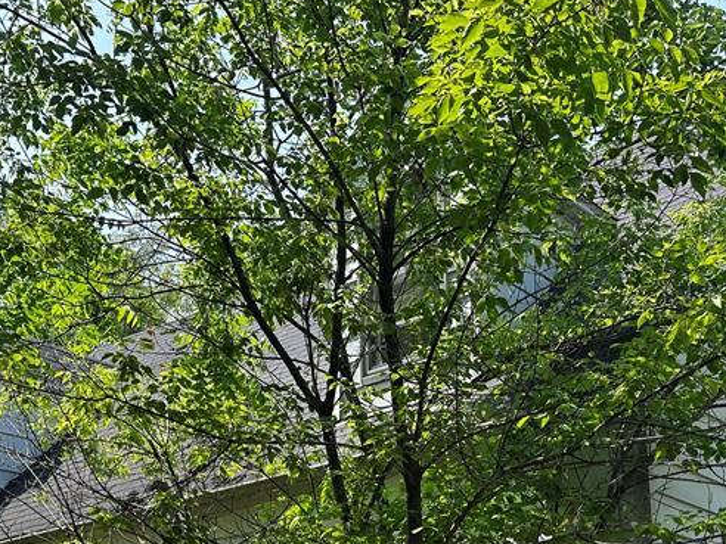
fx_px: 1049
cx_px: 325
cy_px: 547
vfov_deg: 27.4
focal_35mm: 50
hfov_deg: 38.1
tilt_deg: +10.8
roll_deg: +1.0
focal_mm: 6.86
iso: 80
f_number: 1.78
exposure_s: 1/1131
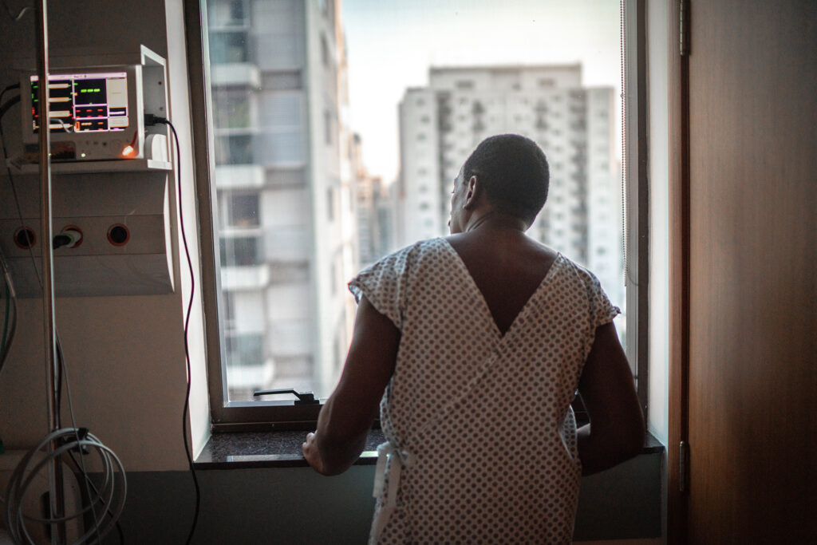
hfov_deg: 54.4
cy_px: 272
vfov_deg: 37.9
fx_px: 794
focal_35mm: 35
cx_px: 408
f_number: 1.4
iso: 800
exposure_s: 1/320
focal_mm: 35
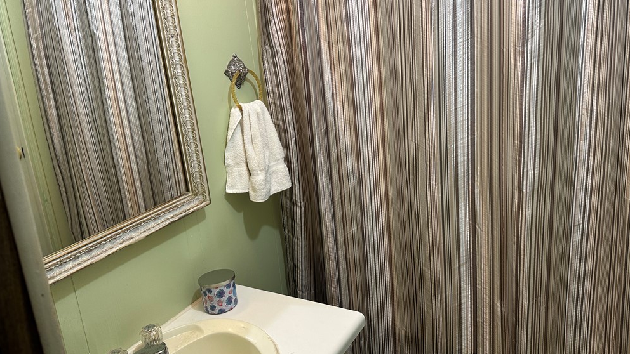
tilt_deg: -12.7
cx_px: 324
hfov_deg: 69.8
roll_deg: +5.5
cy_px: 152
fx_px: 451
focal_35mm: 27
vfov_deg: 42.8
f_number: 1.78
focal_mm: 6.86
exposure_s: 1/60
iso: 200
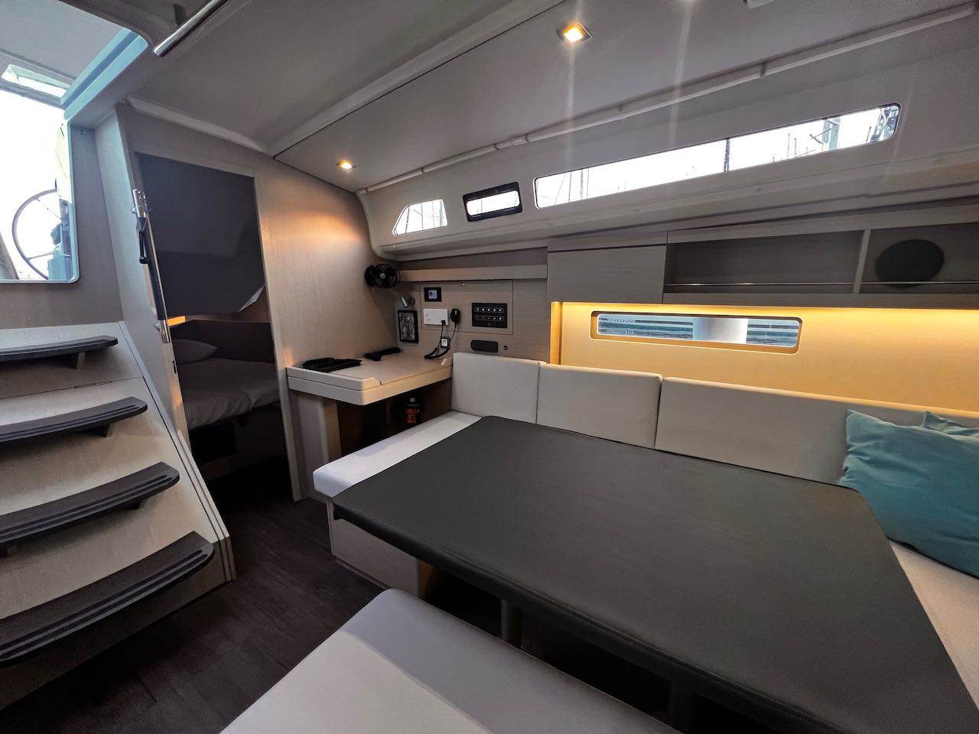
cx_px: 490
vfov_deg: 89.9
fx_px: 368
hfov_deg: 106.2
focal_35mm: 13
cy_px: 367
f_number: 1.8
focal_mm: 1.57
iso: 250
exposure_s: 1/73
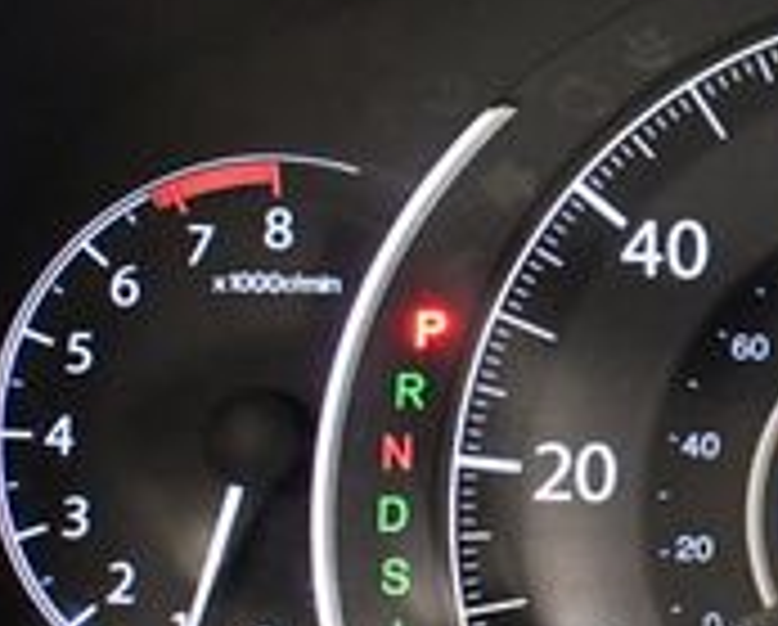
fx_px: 2883
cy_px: 387
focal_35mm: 125
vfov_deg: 12.4
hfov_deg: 14.7
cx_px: 989
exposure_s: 1/60
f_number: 3.5
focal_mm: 18
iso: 4500
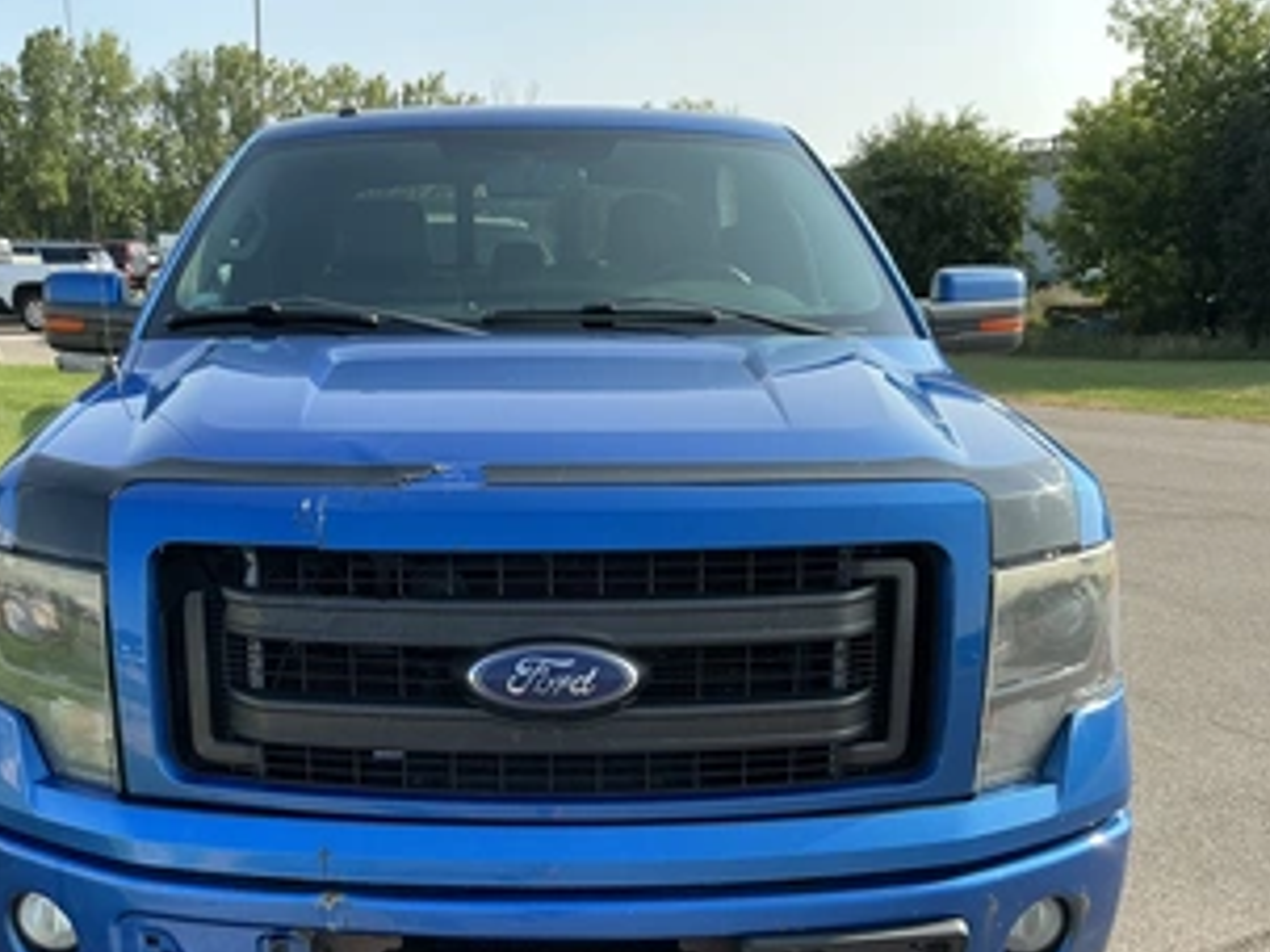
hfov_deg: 49.8
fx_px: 1357
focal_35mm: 37
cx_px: 503
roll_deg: -1.4
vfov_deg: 38.3
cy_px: 625
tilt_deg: -14.8
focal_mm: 3
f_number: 1.8
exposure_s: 1/509
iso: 25
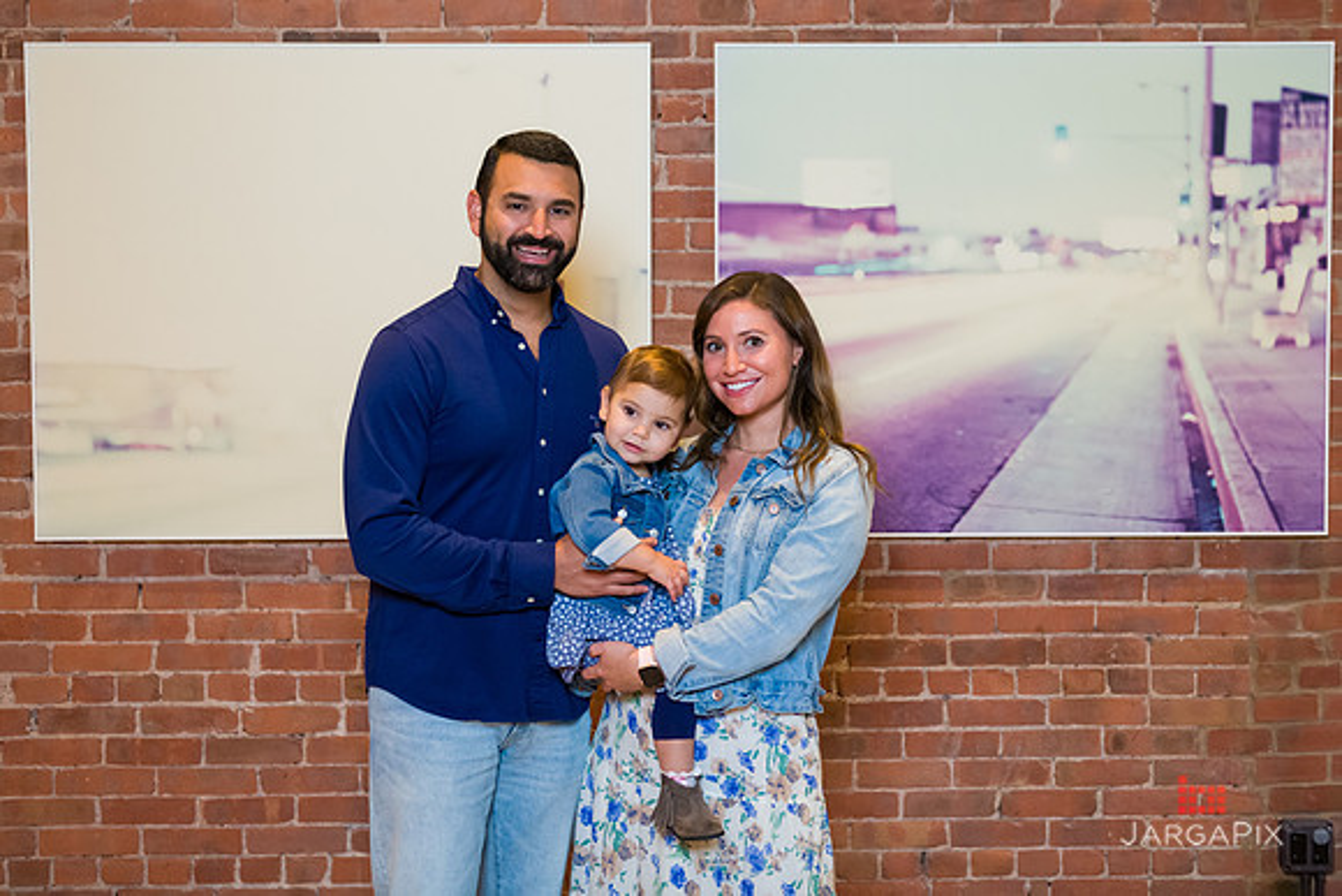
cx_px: 671
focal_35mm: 55
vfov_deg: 24.6
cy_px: 349
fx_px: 2048
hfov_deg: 36.3
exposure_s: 1/200
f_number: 3.2
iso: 1250
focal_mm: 45
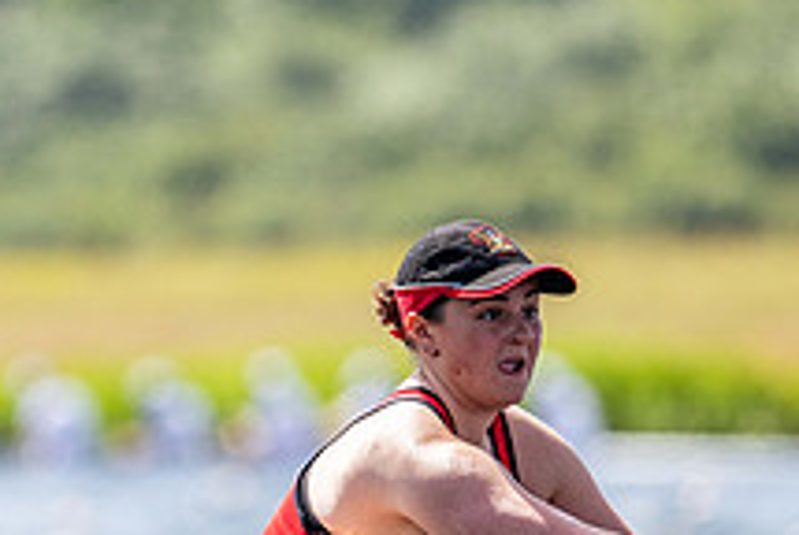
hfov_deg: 1.9
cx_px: 316
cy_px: 515
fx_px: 23958
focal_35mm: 1078
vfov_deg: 1.3
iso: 280
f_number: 4.5
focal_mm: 400
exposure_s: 1/2500
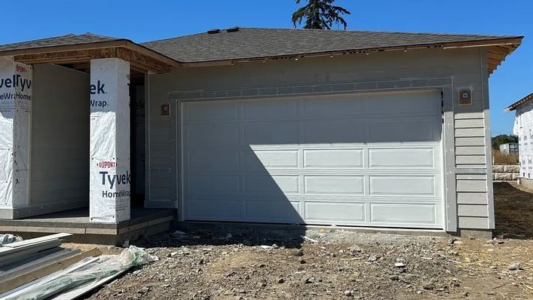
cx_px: 198
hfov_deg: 48.9
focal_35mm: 41
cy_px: 127
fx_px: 580
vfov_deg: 29.0
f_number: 1.5
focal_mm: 5.7
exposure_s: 1/5882
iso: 50
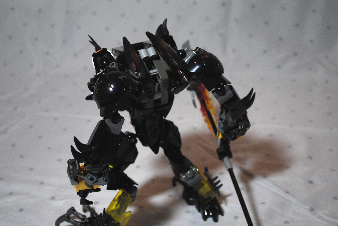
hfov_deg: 36.8
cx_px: 169
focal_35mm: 54
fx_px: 508
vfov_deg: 25.1
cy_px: 113
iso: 360
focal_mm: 36
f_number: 5
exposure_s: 1/30
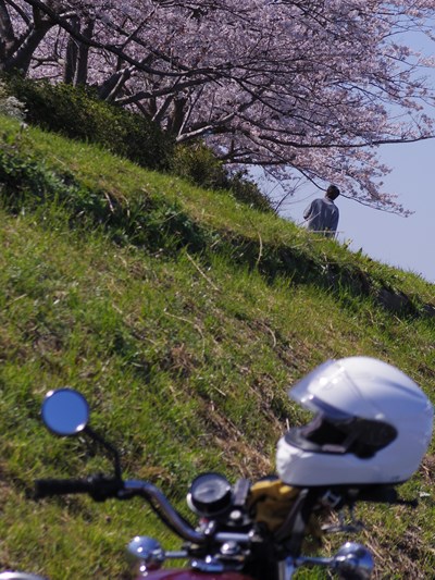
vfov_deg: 9.6
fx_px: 3433
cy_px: 290
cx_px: 218
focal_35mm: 205
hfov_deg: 7.2
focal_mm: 44.5
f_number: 4.5
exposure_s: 1/1250
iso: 200
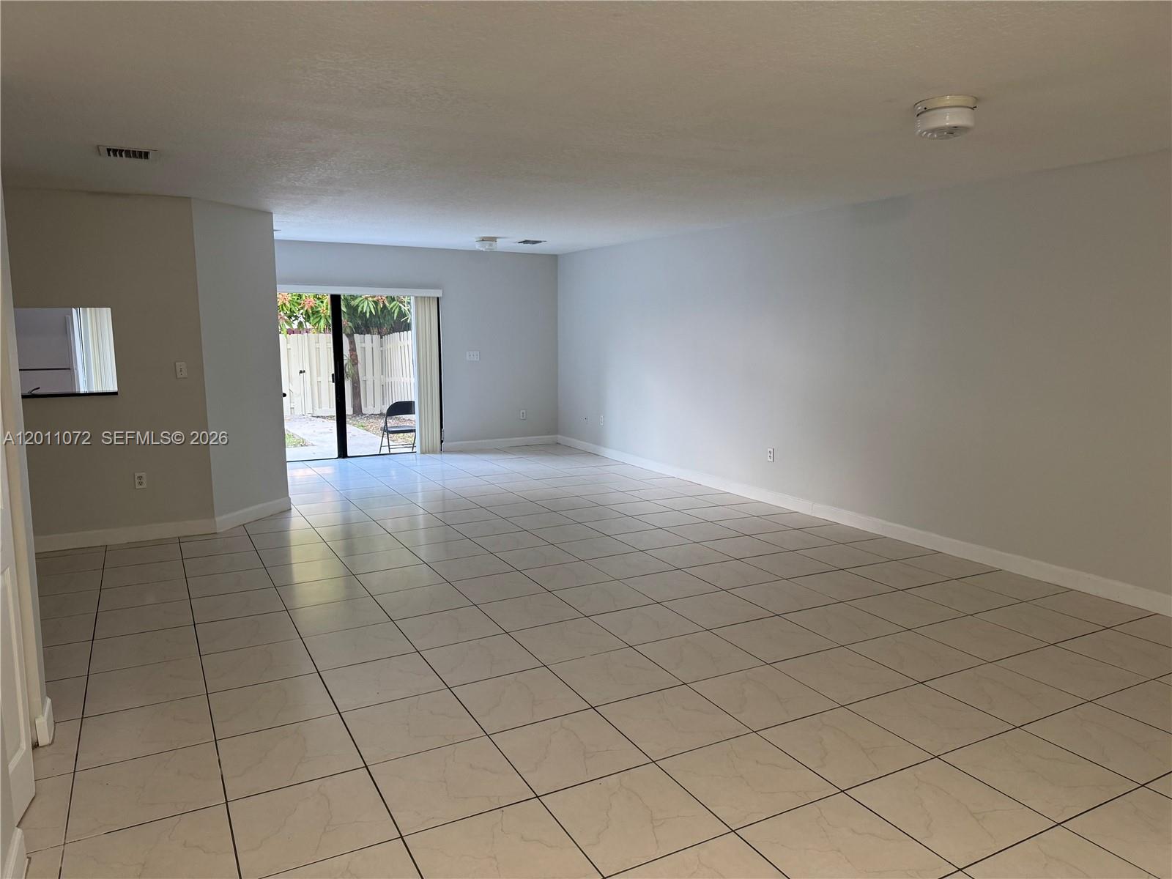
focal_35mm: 24
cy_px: 440
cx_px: 586
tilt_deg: -9.5
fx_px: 813
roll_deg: +0.1
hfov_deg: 71.6
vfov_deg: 56.8
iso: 200
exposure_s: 1/60
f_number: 1.78
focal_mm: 6.76
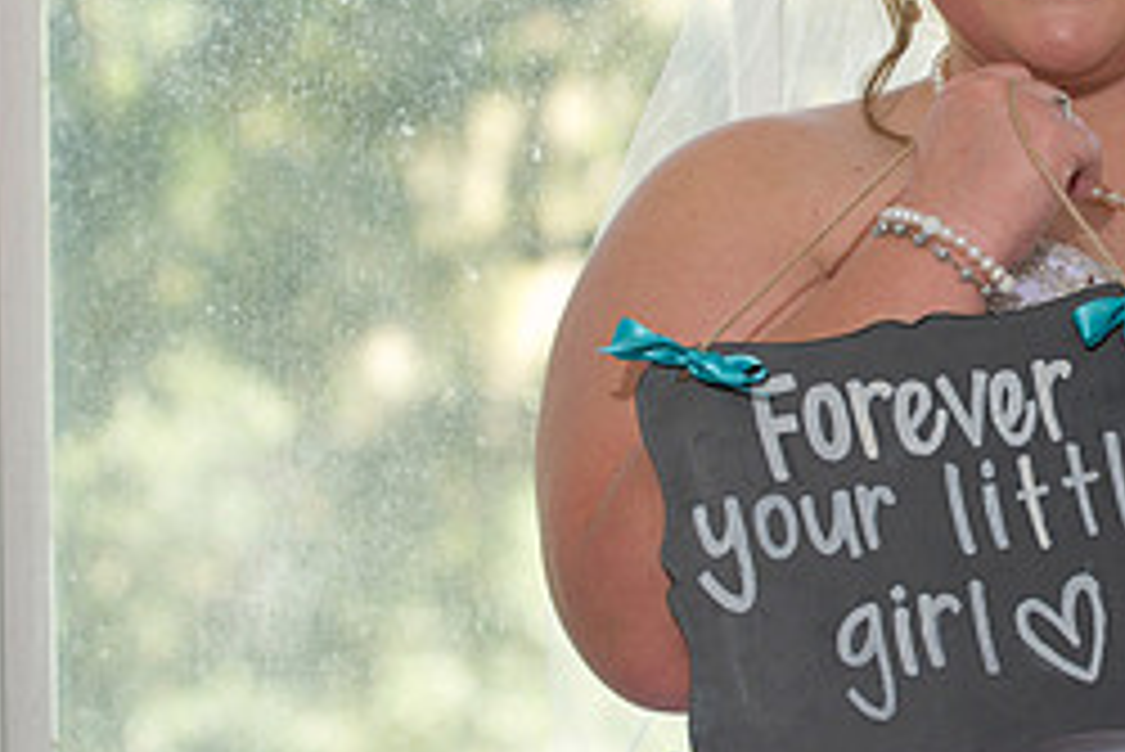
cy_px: 297
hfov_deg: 9.3
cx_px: 1102
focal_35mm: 220
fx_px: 6879
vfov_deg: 6.3
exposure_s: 1/125
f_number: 4
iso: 640
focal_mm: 95
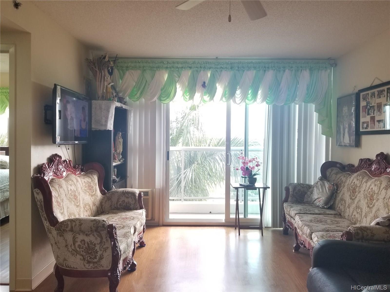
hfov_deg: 67.3
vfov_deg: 53.1
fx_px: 293
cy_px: 146
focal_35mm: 26
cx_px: 195
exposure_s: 1/60
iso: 64
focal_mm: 4.3
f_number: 1.7
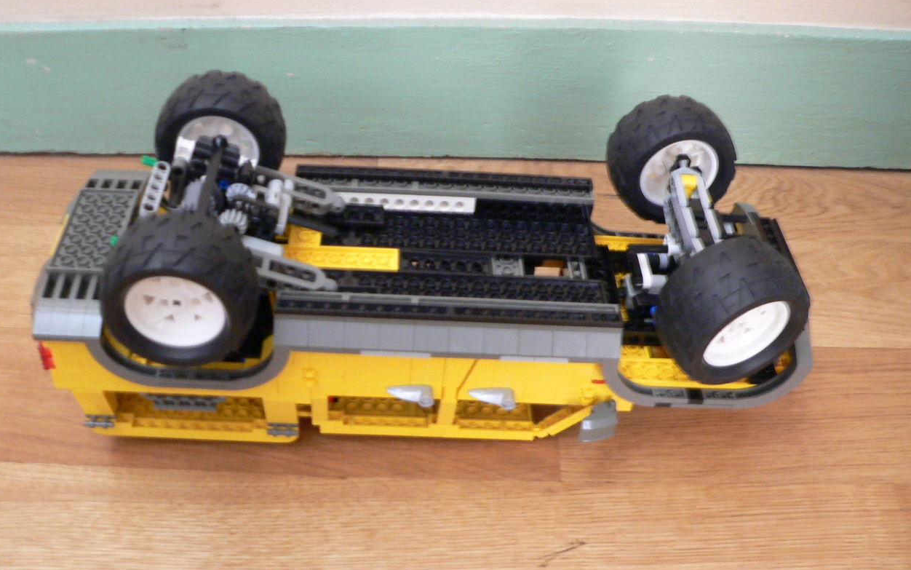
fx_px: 968
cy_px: 288
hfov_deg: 50.4
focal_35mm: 39
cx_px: 446
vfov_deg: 32.8
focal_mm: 6
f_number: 2.8
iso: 200
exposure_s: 1/4
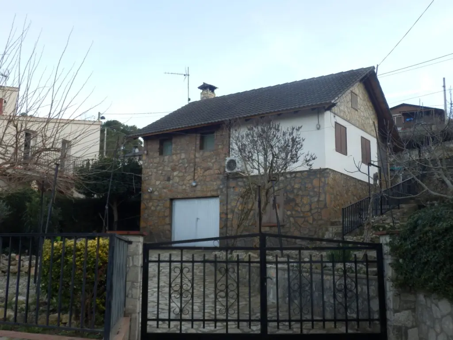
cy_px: 170
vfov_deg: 32.9
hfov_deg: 42.9
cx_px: 226
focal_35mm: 44
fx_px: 576
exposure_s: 1/125
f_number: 4.2
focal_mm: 7.9
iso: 80
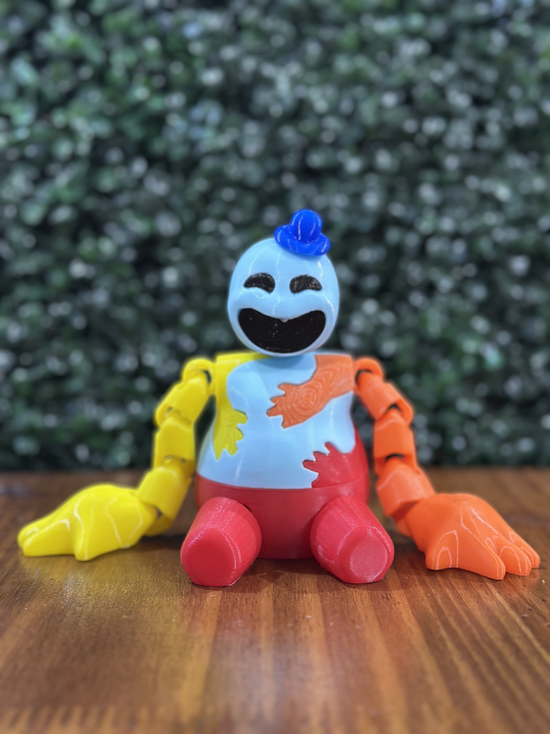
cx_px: 275
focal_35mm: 48
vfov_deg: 39.7
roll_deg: -0.4
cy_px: 367
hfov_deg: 30.3
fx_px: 1017
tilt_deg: -5.9
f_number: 1.78
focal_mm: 6.86
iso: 400
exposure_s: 1/33
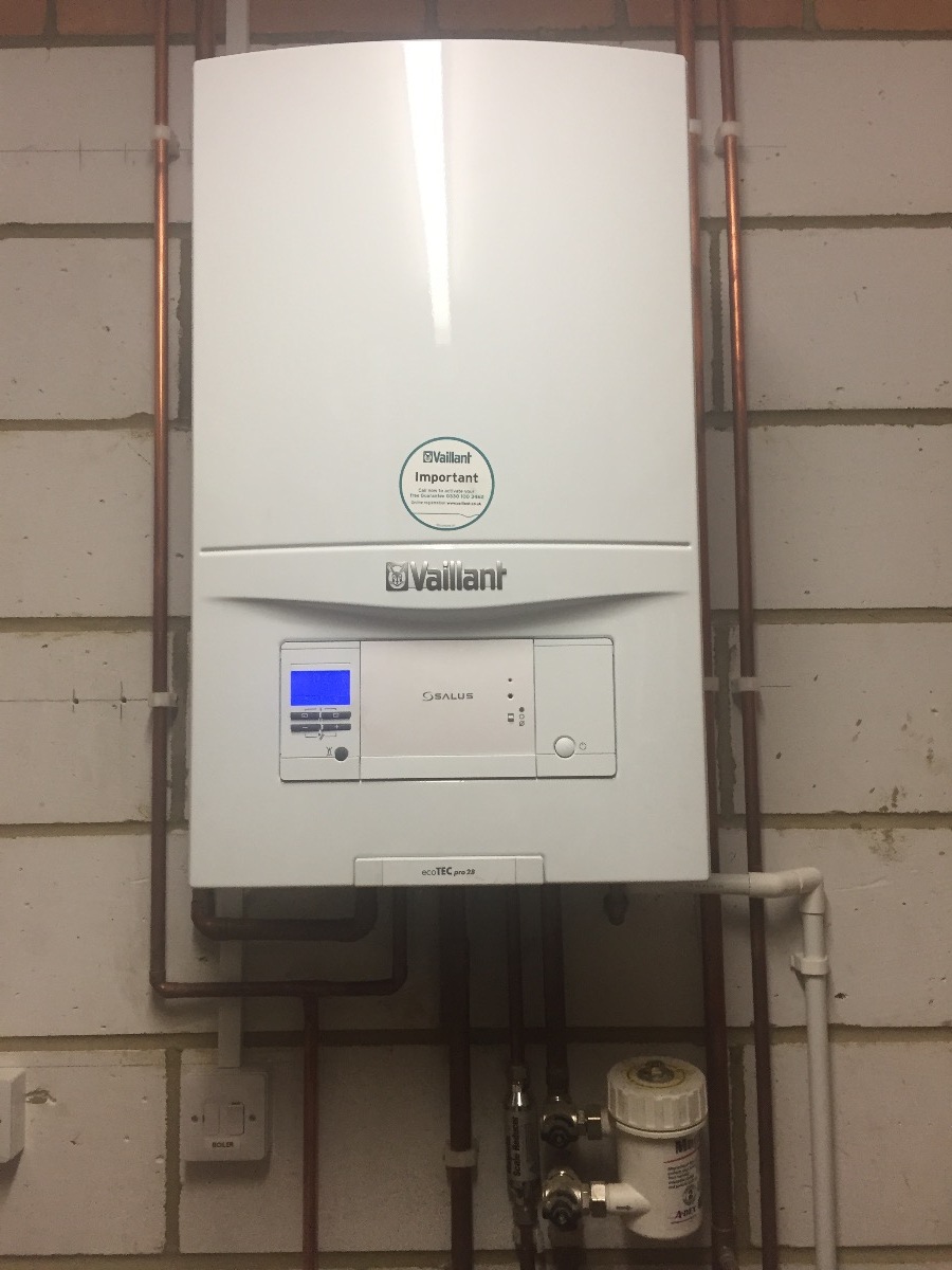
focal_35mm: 29
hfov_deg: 48.2
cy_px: 635
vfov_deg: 61.7
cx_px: 476
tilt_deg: +2.0
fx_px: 1063
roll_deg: +0.5
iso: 64
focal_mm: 4.15
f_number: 2.2
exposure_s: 1/33
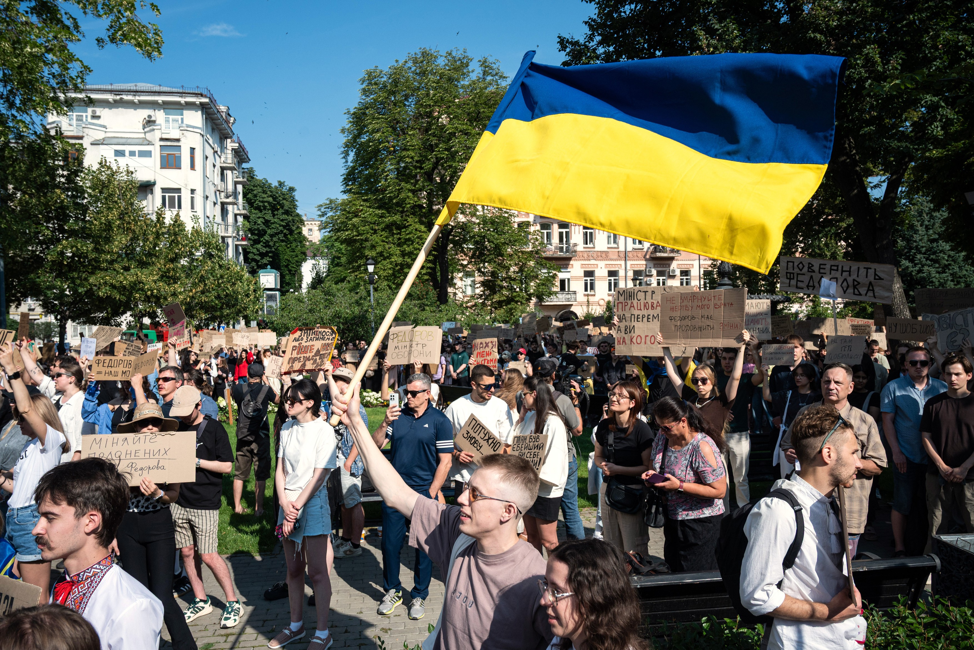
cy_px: 325
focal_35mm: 28
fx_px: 744
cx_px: 487
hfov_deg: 66.4
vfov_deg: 47.2
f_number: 6.3
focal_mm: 27.5
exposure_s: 1/1600
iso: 400
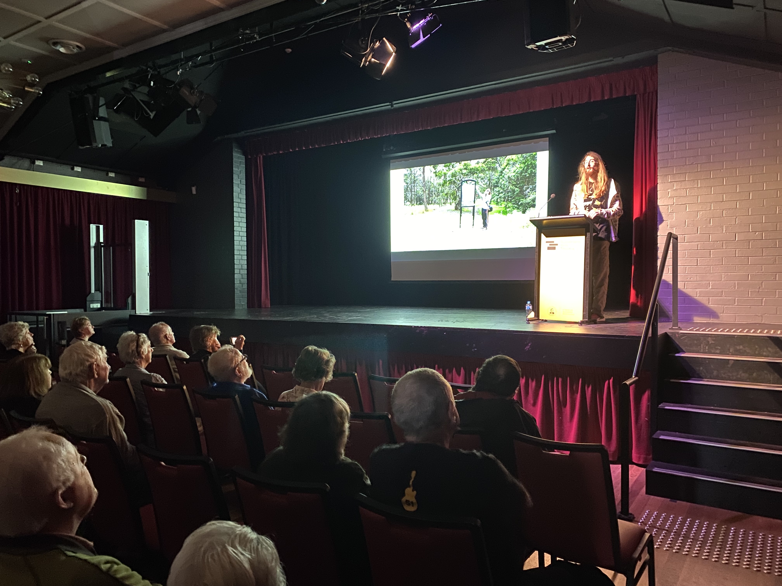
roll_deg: +0.2
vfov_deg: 53.1
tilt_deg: -0.2
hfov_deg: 67.3
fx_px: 587
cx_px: 391
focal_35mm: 26
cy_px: 293
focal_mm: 4.25
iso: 500
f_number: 1.8
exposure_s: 1/12
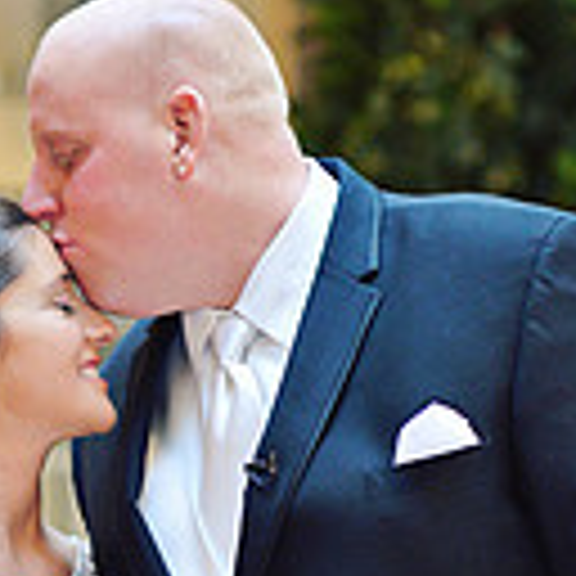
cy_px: 747
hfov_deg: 6.9
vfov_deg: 6.9
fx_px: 4763
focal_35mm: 253
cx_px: 115
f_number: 2.2
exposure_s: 1/200
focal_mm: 85
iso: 2000
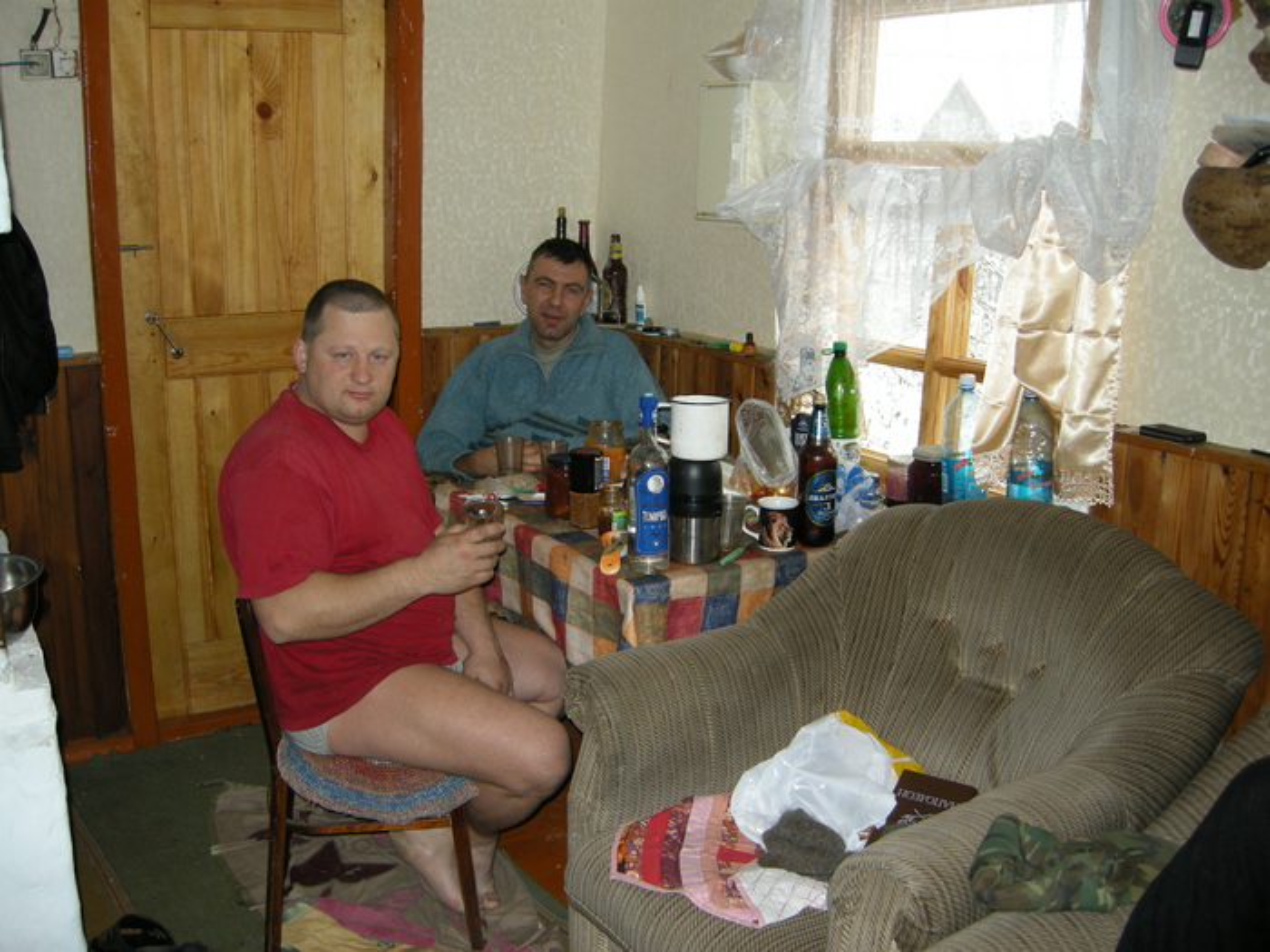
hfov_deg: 52.6
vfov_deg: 40.7
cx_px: 635
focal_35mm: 35
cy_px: 476
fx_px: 1284
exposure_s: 1/30
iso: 73
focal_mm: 7.5
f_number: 2.7
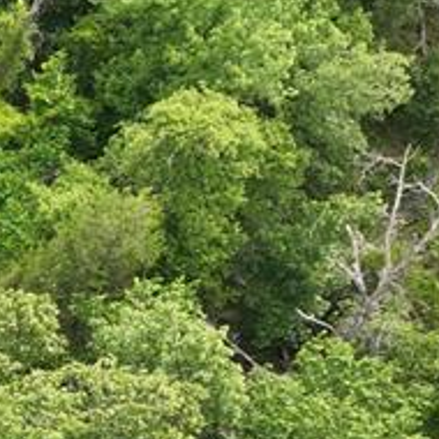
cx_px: -608
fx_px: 1636
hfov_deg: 12.2
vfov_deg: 15.1
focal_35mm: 114
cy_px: 395
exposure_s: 1/350
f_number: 2.8
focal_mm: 12.29
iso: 100
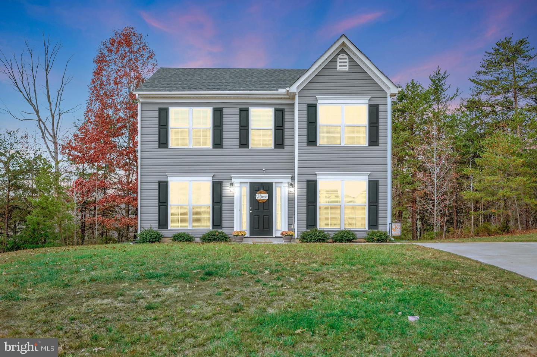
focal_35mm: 30
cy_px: 178
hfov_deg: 62.0
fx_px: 447
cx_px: 268
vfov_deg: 43.5
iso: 140
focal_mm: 30
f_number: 5.6
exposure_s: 1/250
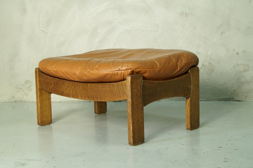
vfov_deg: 18.2
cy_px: 84
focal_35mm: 75
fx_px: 527
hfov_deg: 27.0
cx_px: 126
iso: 400
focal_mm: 50
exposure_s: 1/15
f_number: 7.1
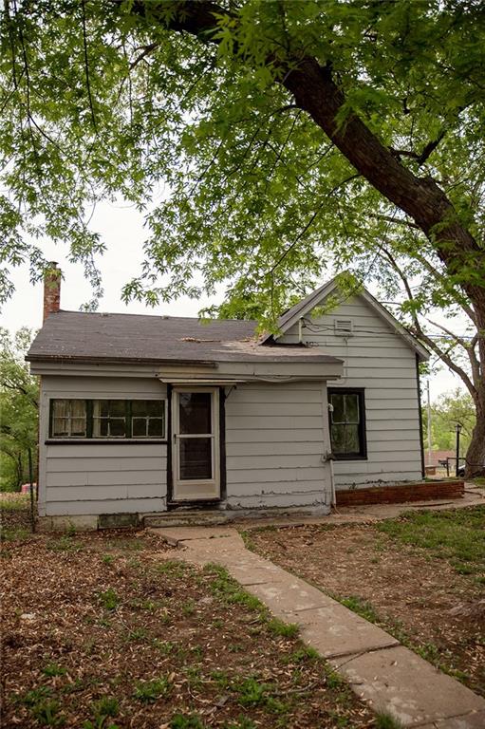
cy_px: 364
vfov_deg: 62.0
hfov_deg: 43.6
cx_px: 242
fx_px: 607
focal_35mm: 30
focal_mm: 30
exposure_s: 1/400
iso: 100
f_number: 2.8
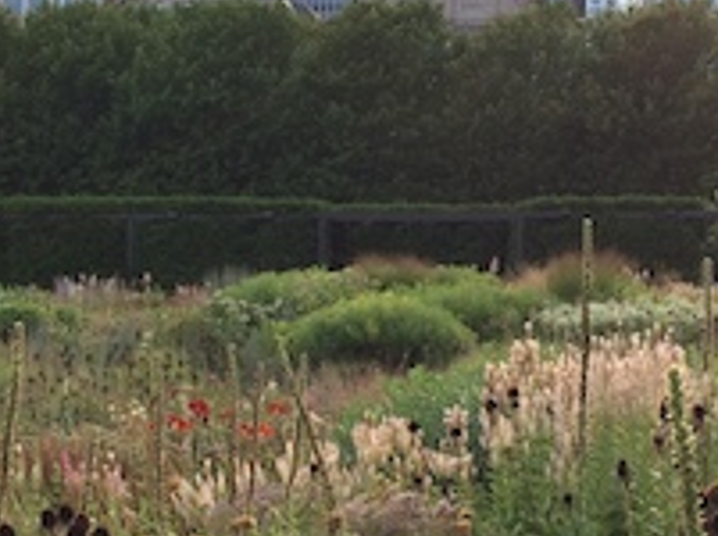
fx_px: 1698
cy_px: 381
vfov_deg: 17.9
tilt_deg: -5.4
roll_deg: -1.4
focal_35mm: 82
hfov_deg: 23.8
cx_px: 295
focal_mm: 4.15
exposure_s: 1/436
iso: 32
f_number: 2.2
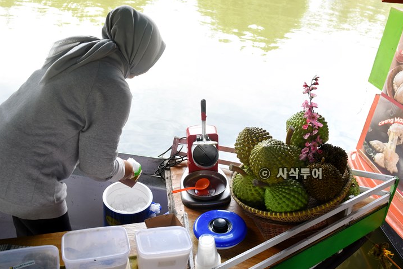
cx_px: 200
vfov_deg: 33.4
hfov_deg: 48.4
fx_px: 448
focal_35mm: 40
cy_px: 144
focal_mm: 34
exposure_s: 1/250
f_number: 8
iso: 640
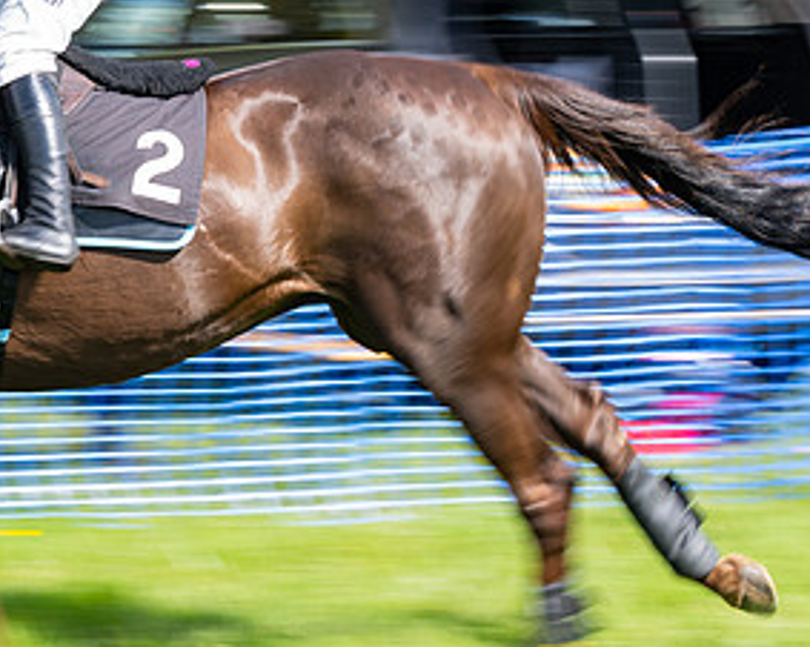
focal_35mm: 295
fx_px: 7067
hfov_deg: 6.5
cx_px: -35
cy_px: 137
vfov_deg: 5.2
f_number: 8
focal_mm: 98
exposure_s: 1/80
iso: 100
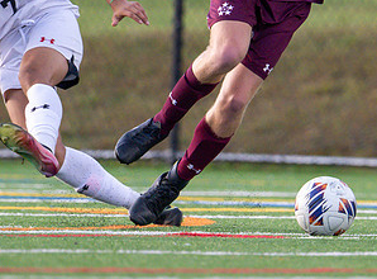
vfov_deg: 1.0
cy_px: -17
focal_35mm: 1502
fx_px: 16266
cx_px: 303
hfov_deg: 1.3
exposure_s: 1/2500
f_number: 4.5
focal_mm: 400
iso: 3200
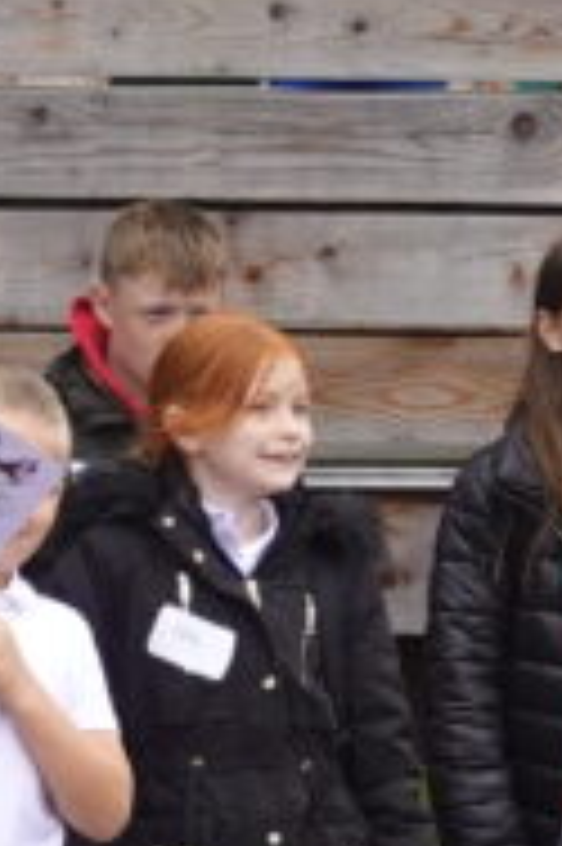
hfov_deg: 7.0
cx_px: 328
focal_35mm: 196
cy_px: 333
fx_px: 4598
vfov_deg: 10.5
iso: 100
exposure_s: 1/200
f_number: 3.5
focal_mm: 9
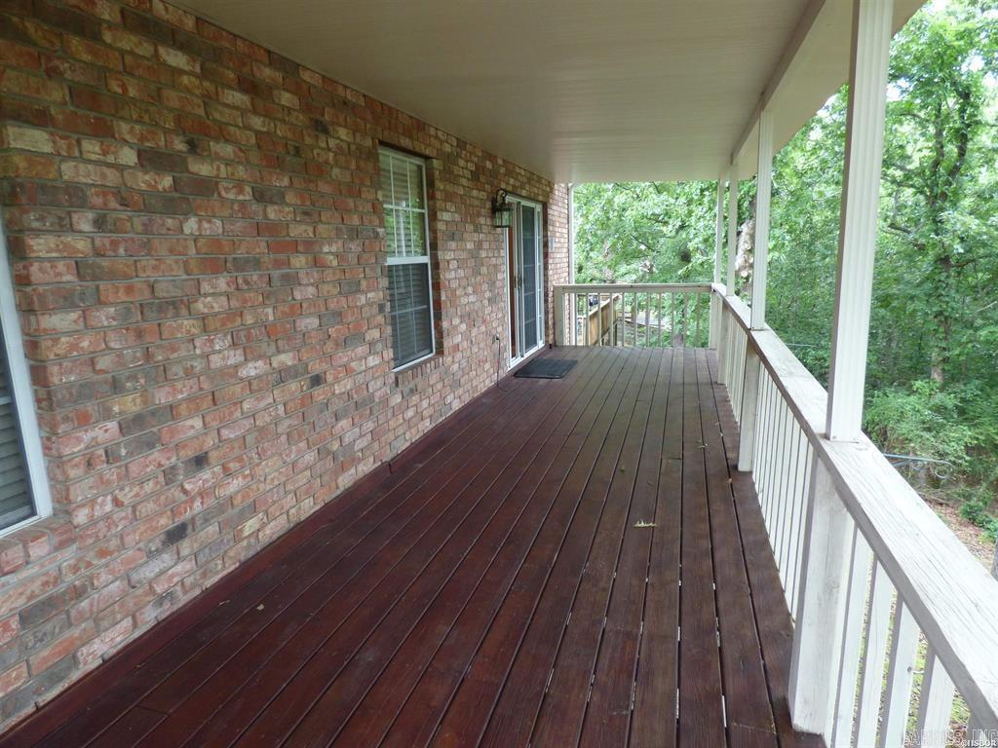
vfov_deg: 66.0
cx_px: 499
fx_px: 577
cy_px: 374
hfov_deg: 81.7
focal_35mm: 20
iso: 160
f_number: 2.8
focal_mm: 3.58
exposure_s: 1/60
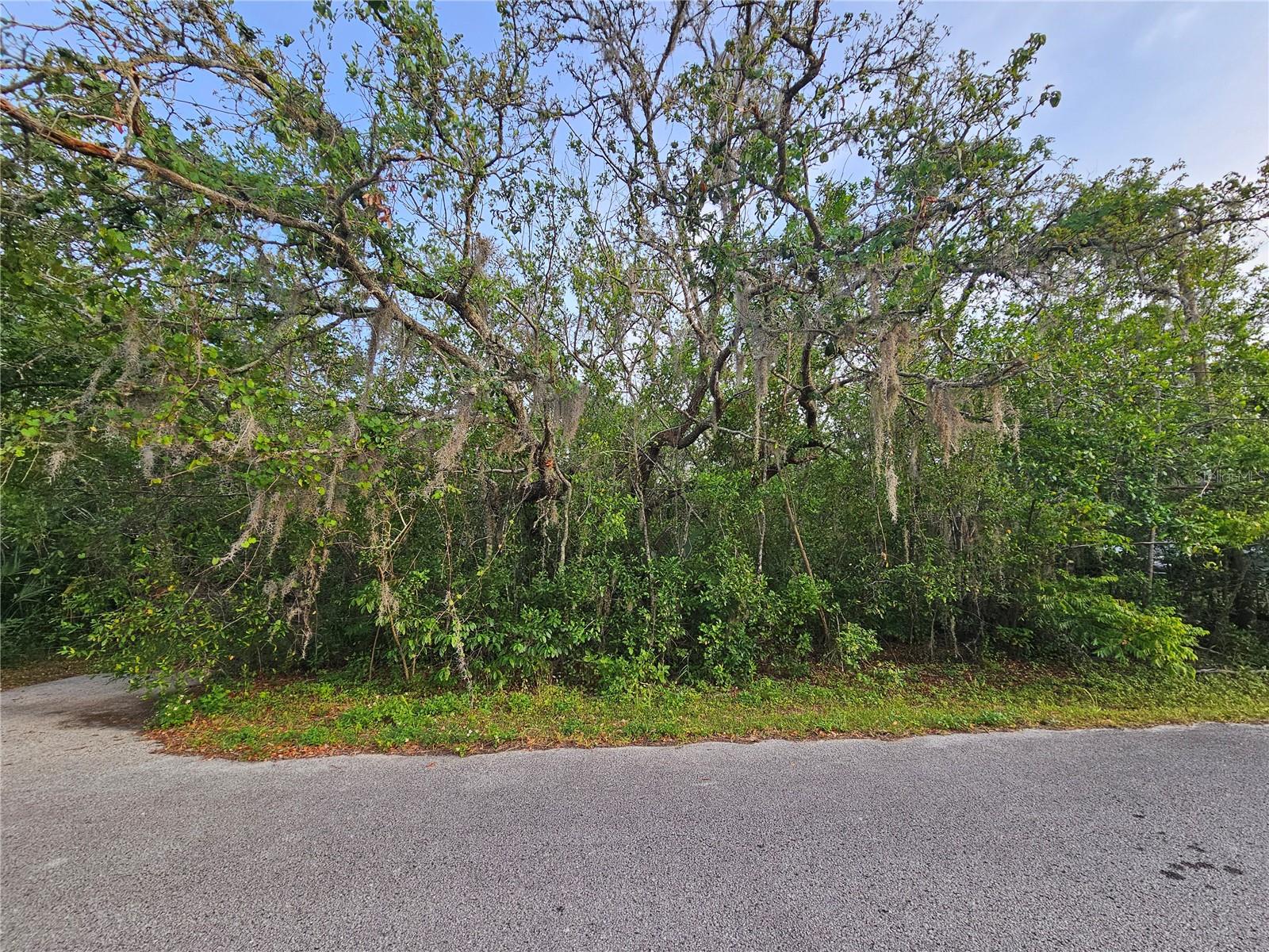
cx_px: 634
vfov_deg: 89.9
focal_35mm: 13
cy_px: 476
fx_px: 477
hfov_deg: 106.2
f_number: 2.2
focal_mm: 2.2
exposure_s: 1/267
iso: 64
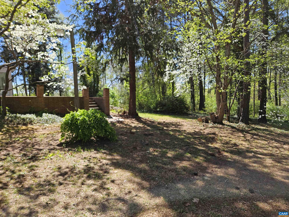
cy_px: 108
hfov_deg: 73.9
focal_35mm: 23
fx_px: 192
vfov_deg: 58.9
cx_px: 144
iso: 50
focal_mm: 5.4
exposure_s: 1/1036
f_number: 1.8
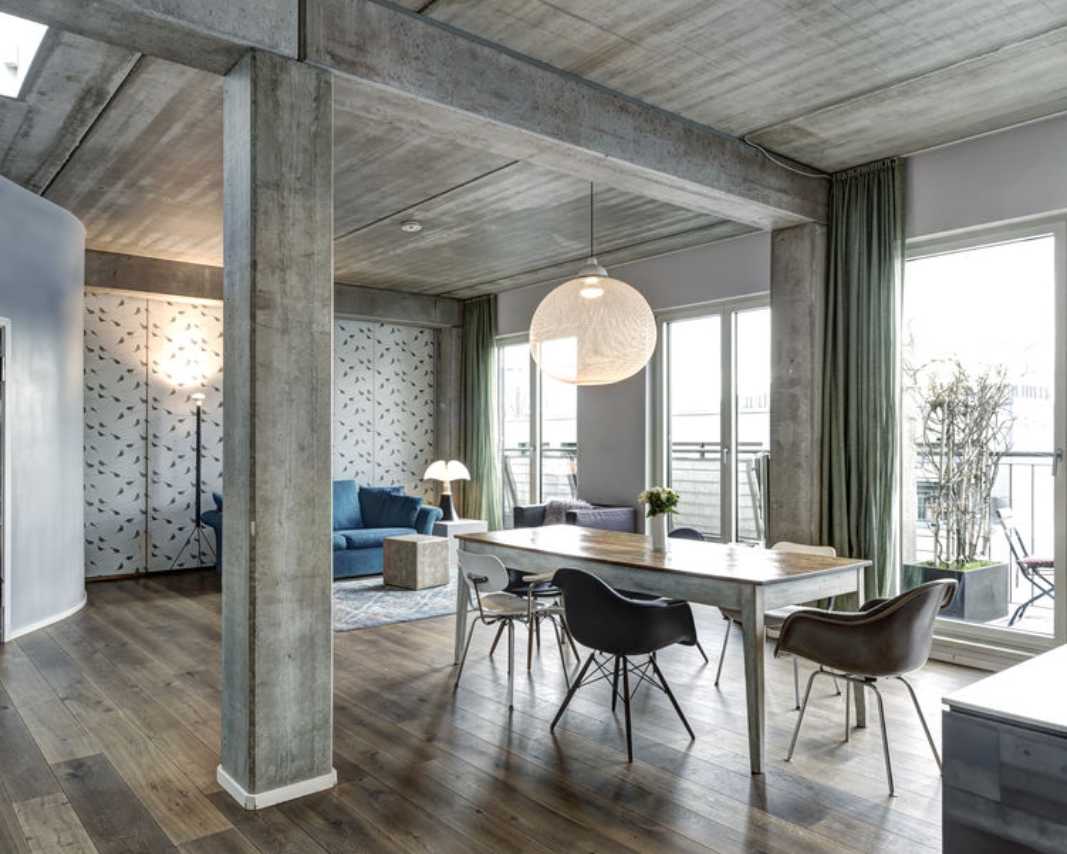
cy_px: 431
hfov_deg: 69.0
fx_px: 758
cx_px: 388
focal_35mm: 24
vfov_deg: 58.8
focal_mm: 20
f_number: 11
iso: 125
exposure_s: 1/2
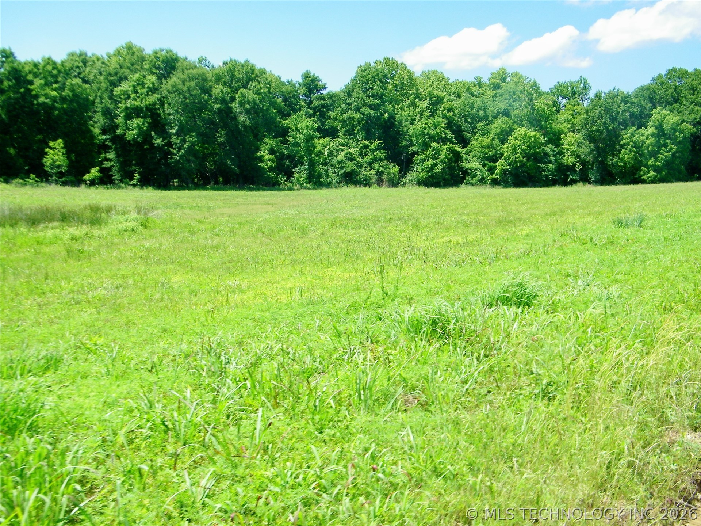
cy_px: 263
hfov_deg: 43.9
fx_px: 871
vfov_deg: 33.6
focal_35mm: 43
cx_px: 350
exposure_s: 1/125
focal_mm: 7.7
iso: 80
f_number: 7.8
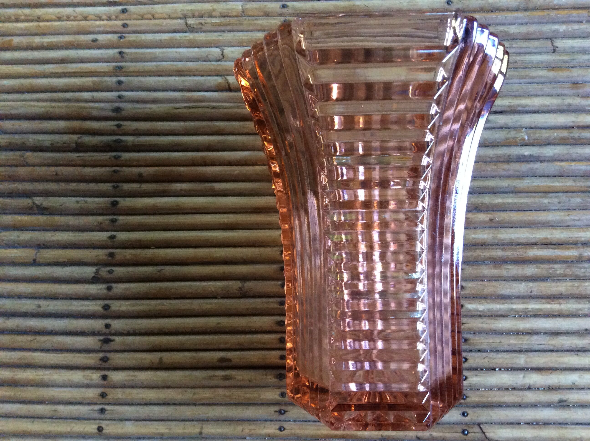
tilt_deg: -80.9
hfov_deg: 56.9
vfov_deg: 44.1
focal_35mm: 32
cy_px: 220
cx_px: 295
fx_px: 545
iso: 320
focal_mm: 3.3
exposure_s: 1/25
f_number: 2.4
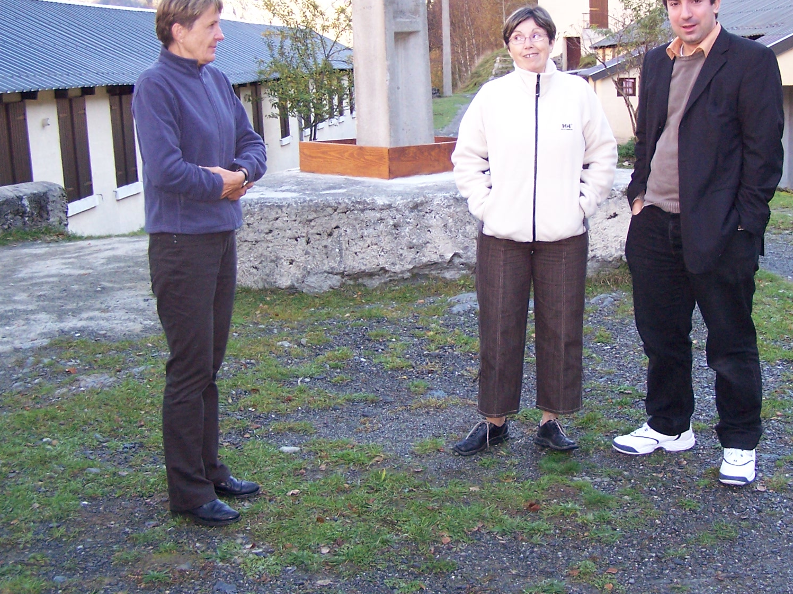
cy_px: 222
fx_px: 1191
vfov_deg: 27.9
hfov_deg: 36.7
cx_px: 479
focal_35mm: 52
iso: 140
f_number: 2.8
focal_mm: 6.3
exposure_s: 1/125
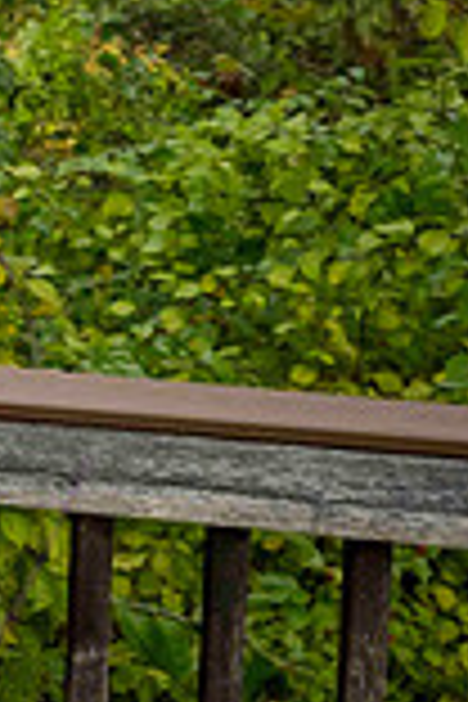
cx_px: -826
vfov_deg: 18.6
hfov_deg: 10.2
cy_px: -1
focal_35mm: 107
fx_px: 2086
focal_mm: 24
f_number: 5.6
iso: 400
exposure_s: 1/640
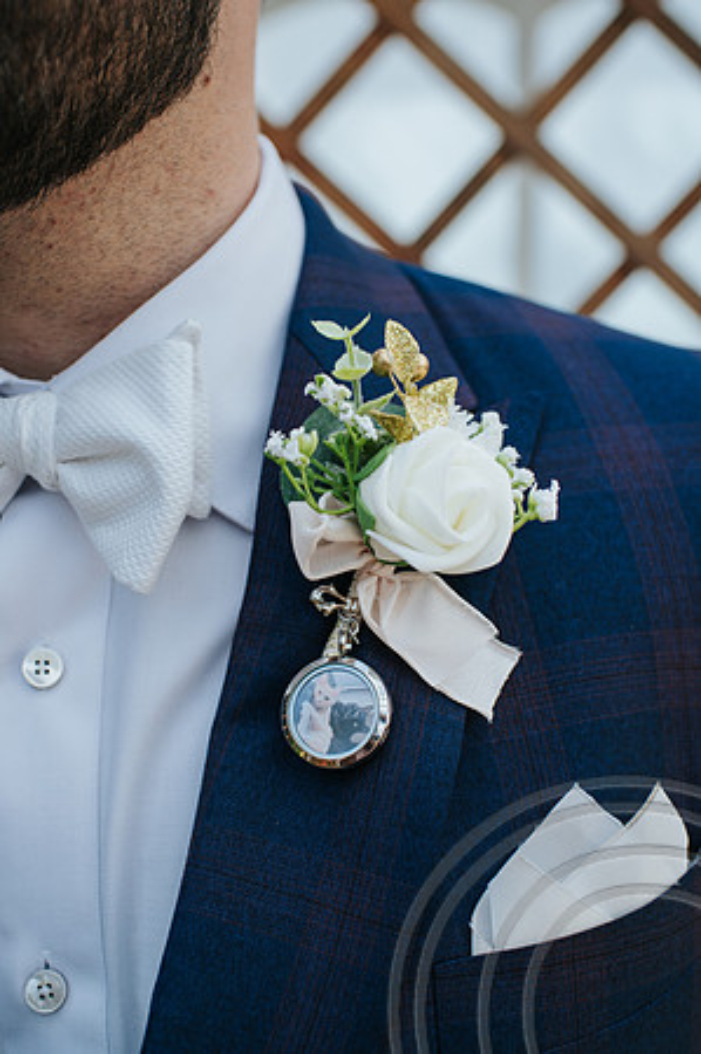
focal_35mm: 35
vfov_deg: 54.5
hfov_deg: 37.8
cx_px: 350
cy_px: 527
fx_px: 1025
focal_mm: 35
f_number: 3.5
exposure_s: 1/1250
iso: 360
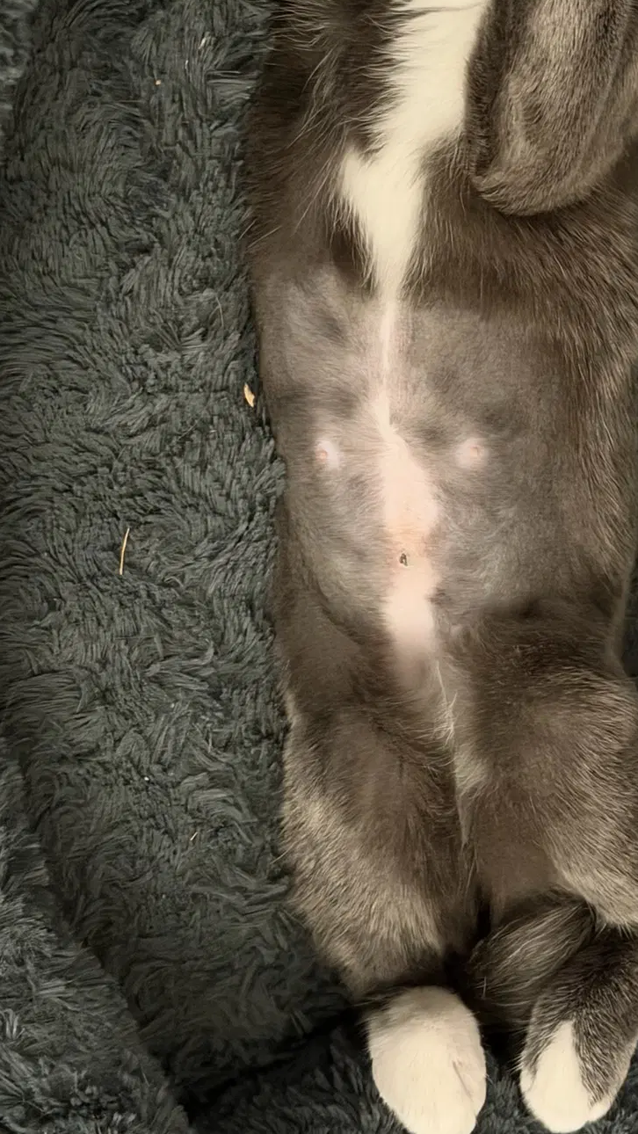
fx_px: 2495
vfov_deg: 25.5
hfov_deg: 14.5
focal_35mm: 83
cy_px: 385
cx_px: 547
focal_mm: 6.76
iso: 800
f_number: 1.78
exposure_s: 1/24
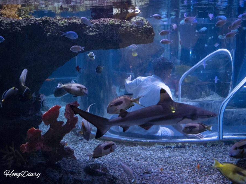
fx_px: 348
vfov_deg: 29.7
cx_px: 133
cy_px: 92
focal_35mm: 49
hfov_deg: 38.9
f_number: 5.6
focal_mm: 45
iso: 12800
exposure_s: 1/1000
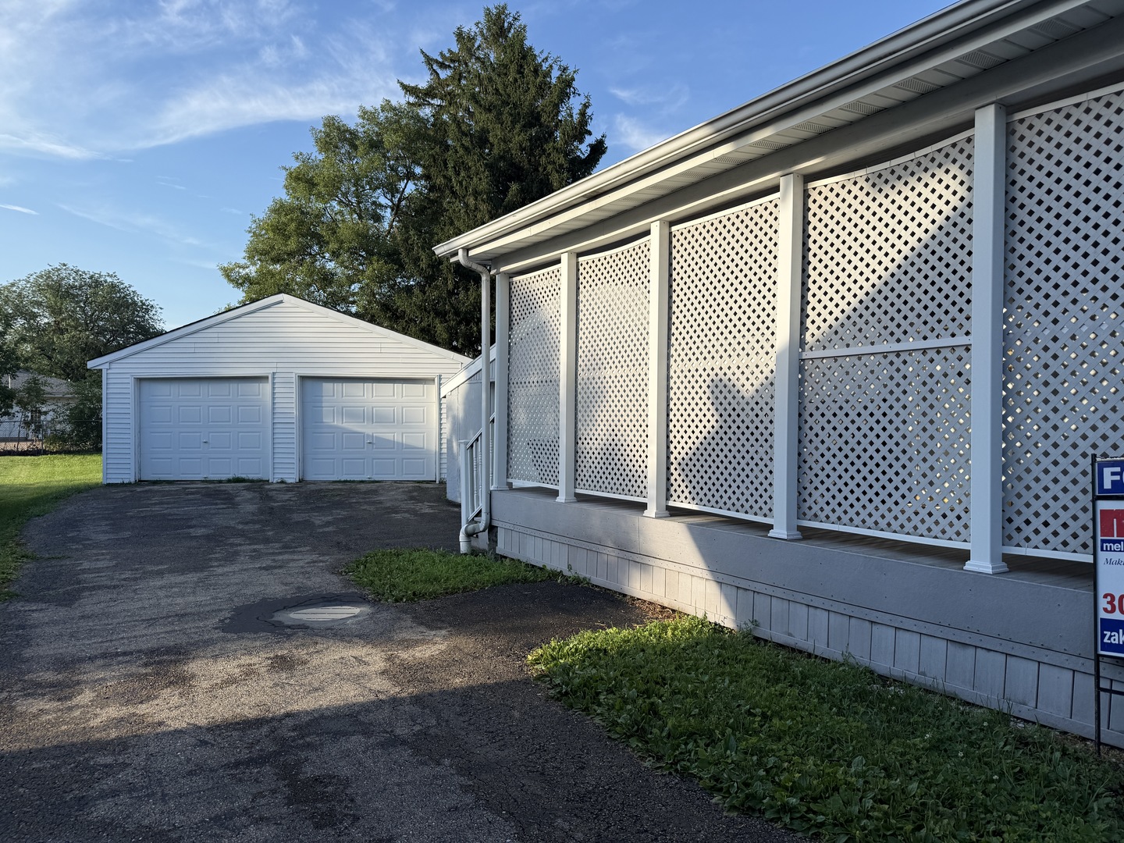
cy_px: 422
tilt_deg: +0.1
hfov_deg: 71.6
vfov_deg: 56.8
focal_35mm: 24
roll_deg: -1.0
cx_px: 562
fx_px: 779
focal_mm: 6.76
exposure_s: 1/2370
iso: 80
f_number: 1.78
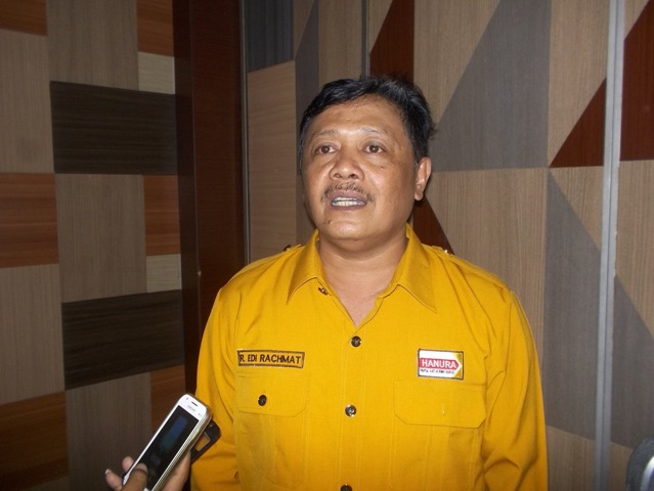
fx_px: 548
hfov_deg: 61.6
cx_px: 327
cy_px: 246
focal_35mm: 29
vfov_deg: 48.3
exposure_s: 1/30
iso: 160
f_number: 3.3
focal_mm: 4.1
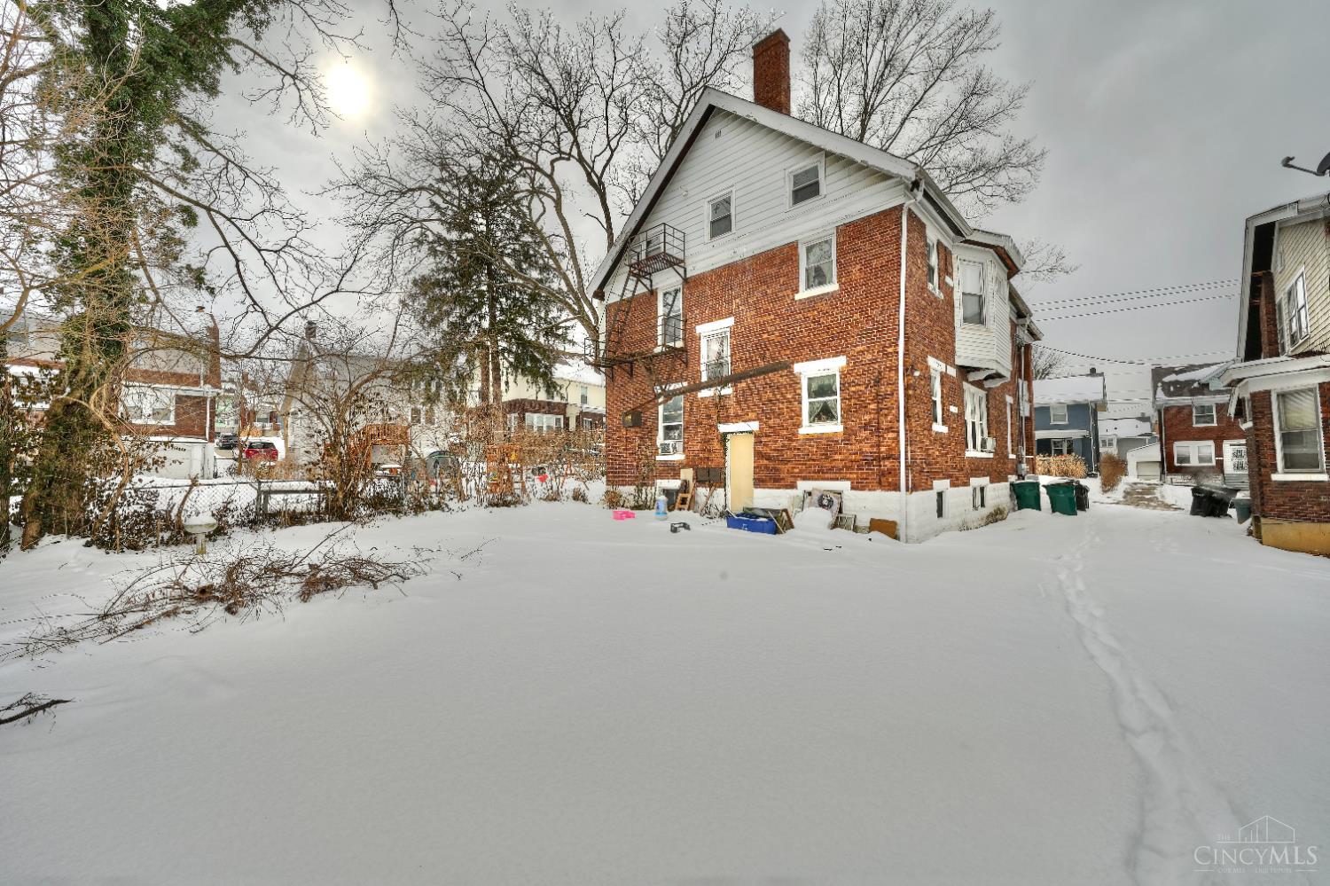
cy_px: 443
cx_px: 665
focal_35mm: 14
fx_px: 517
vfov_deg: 81.2
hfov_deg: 104.3
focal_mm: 14
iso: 100
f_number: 11
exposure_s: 1/60
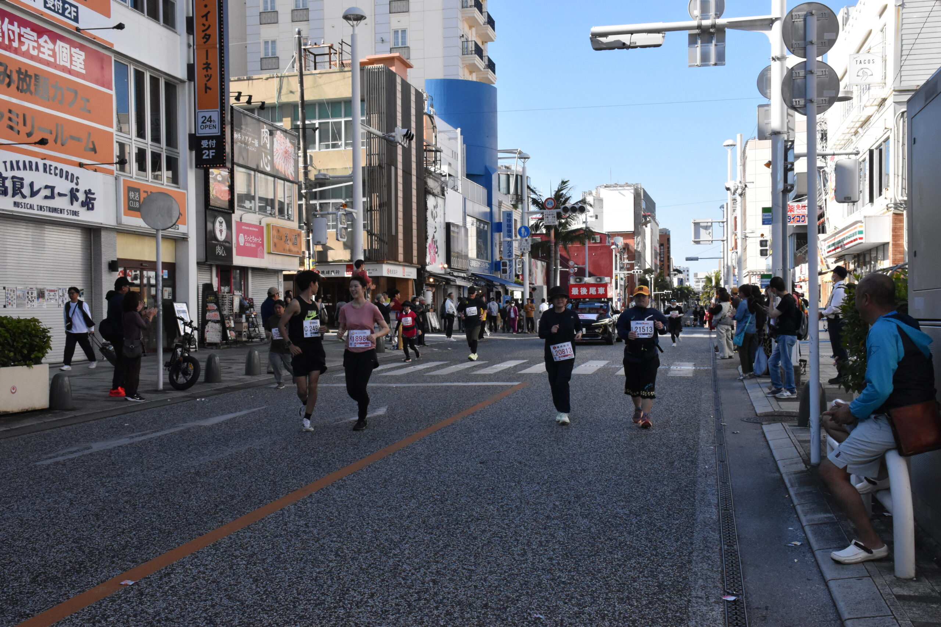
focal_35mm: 39
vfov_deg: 34.2
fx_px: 1019
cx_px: 470
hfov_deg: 49.6
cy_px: 314
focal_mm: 26
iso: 2500
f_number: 16
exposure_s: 1/1000
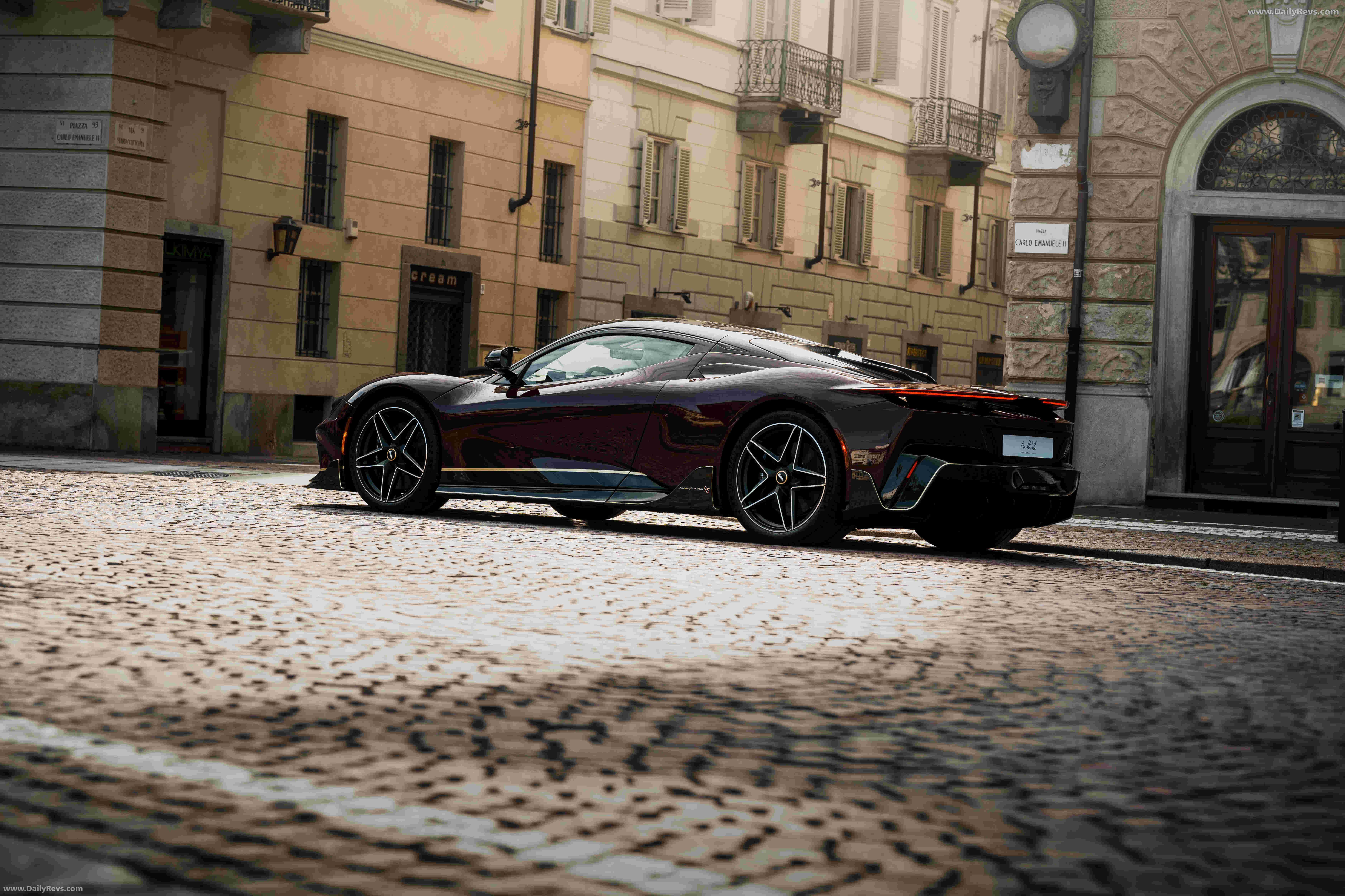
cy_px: 448
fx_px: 3101
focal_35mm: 83
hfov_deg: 24.5
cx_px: 672
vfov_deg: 16.5
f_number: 5
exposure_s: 1/320
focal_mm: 83
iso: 100
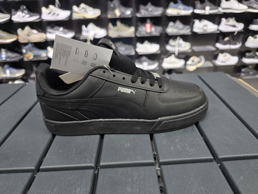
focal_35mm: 23
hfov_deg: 73.9
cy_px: 97
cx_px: 129
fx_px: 171
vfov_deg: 58.9
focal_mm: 6.3
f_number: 1.7
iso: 200
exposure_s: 1/100
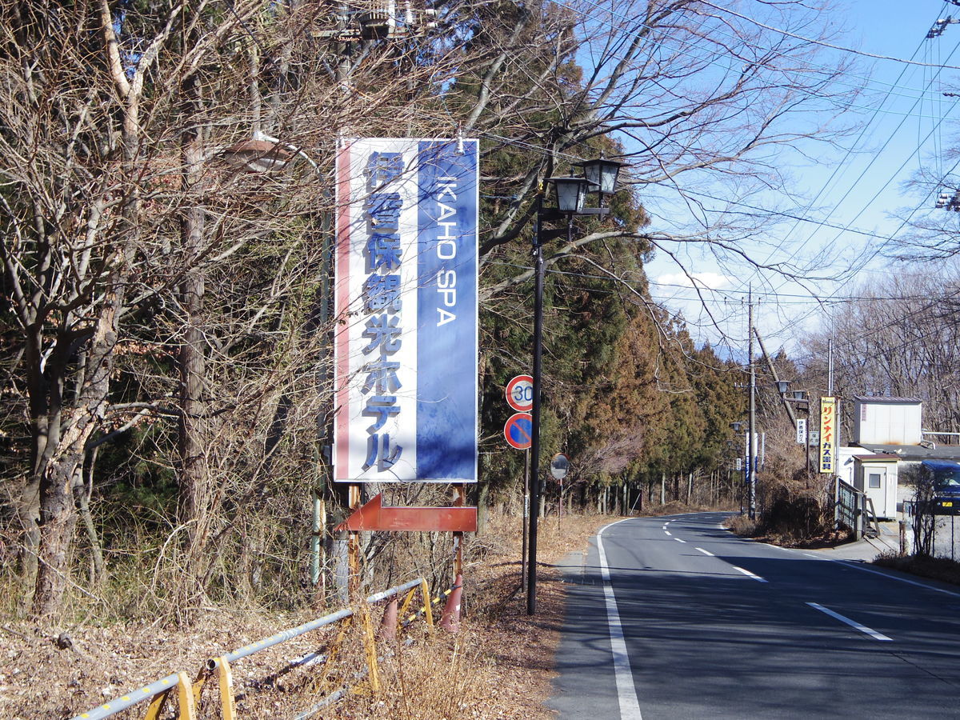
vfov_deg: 30.9
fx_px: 1303
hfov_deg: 40.4
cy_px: 360
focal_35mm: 47
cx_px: 480
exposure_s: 1/800
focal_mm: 8.5
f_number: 3.2
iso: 125
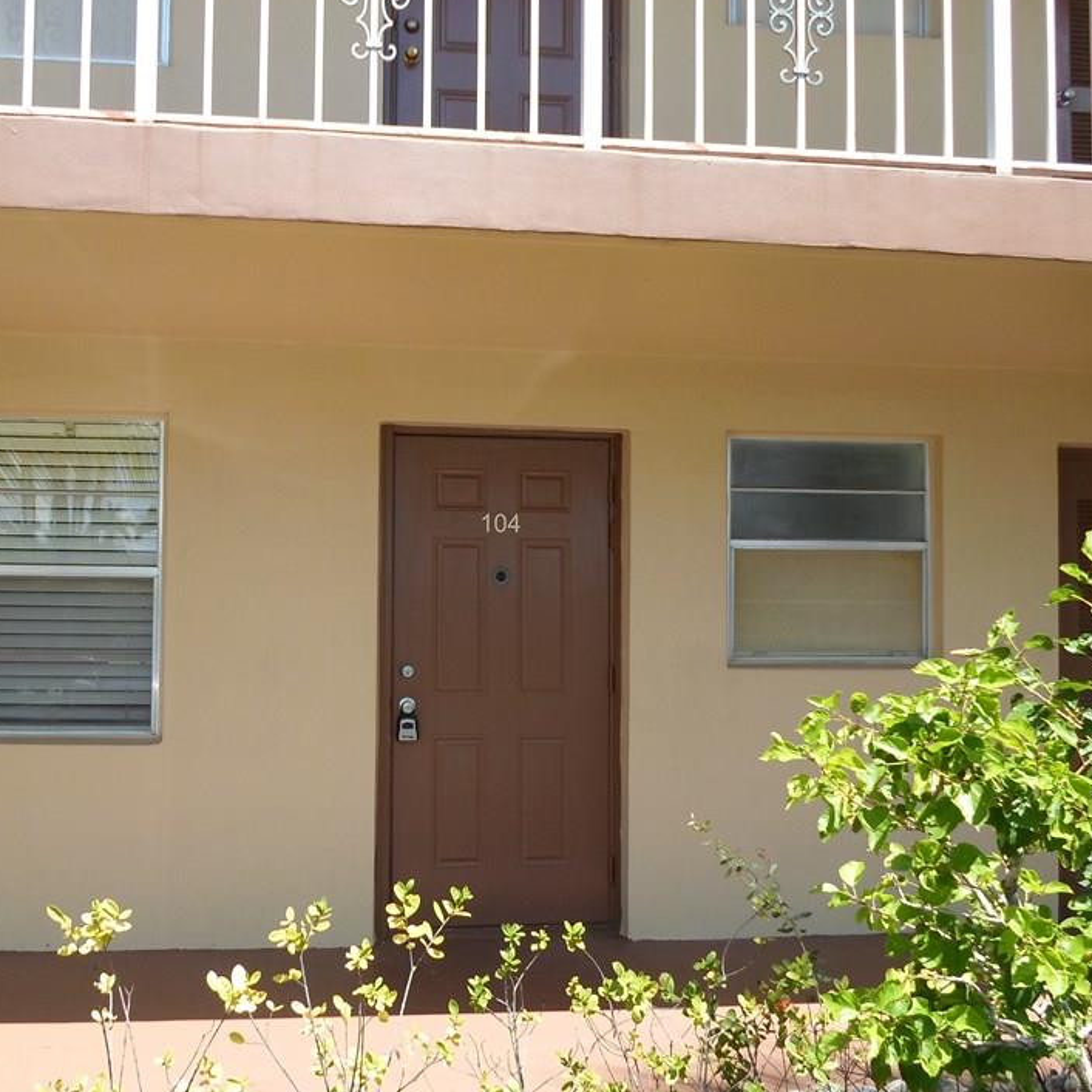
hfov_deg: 50.9
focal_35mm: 32
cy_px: 573
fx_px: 1142
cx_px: 459
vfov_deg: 51.1
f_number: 2.5
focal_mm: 4.5
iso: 80
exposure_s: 1/500
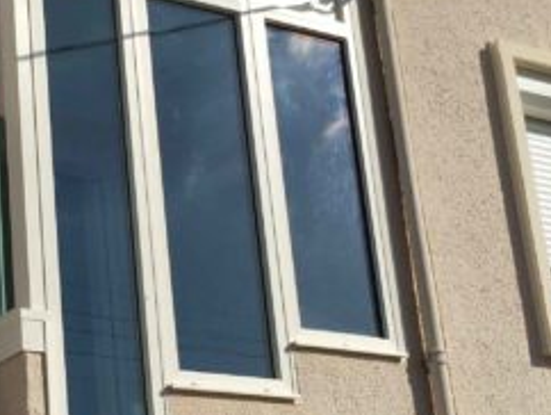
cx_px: 91
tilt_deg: +20.1
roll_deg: +3.6
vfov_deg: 16.1
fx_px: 1466
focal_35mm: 92
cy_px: 267
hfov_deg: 21.0
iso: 32
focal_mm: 4.15
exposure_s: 1/4405
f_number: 2.2
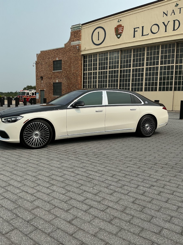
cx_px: 92
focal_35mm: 29
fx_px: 204
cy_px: 122
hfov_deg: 48.2
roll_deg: -1.0
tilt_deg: -5.5
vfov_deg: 61.7
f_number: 1.8
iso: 25
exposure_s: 1/2959
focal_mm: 3
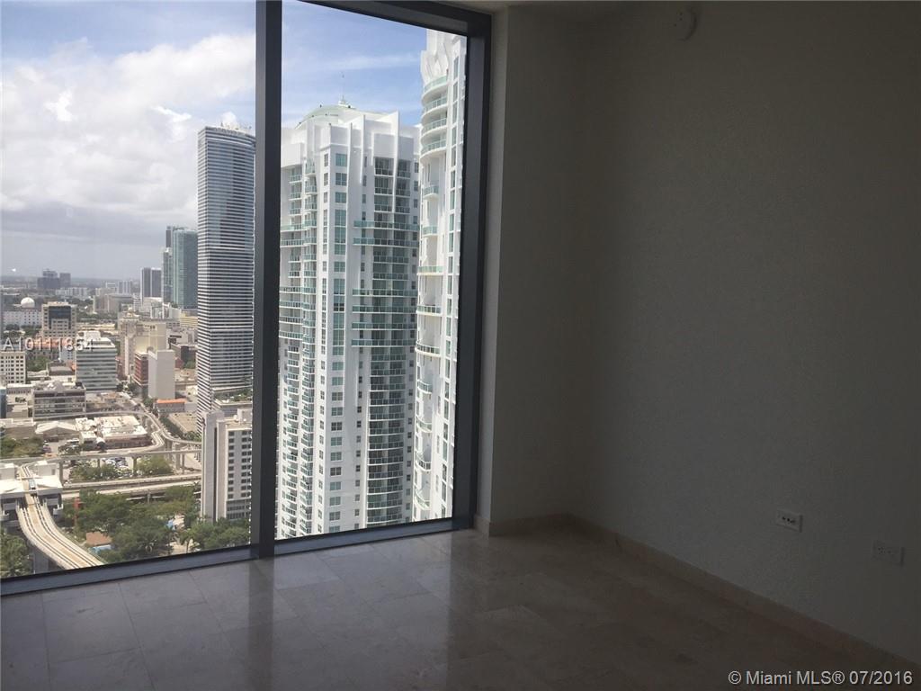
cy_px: 346
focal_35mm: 29
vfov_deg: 48.2
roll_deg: -2.3
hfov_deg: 61.7
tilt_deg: -3.3
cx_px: 460
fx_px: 772
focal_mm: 4.15
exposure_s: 1/1099
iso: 40
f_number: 2.2
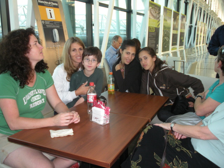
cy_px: 84
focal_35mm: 36
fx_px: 233
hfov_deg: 51.4
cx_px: 112
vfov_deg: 39.7
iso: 162
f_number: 3.5
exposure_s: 1/60.1
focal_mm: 6.3
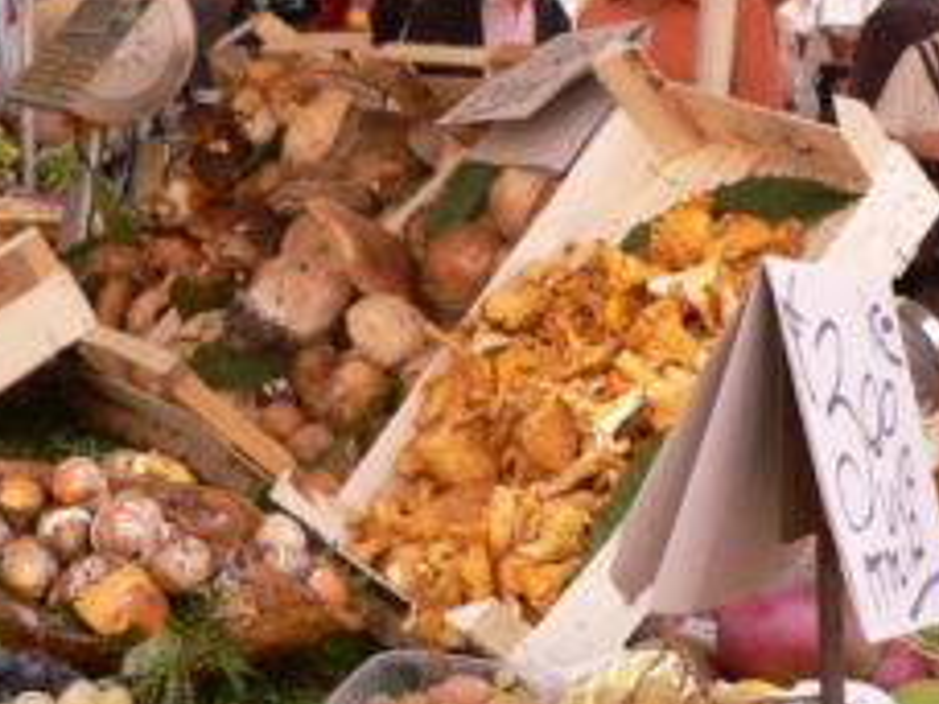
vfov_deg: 21.3
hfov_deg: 27.9
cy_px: 445
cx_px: 268
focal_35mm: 69
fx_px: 1872
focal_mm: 5.8
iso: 80
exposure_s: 1/160
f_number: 2.8
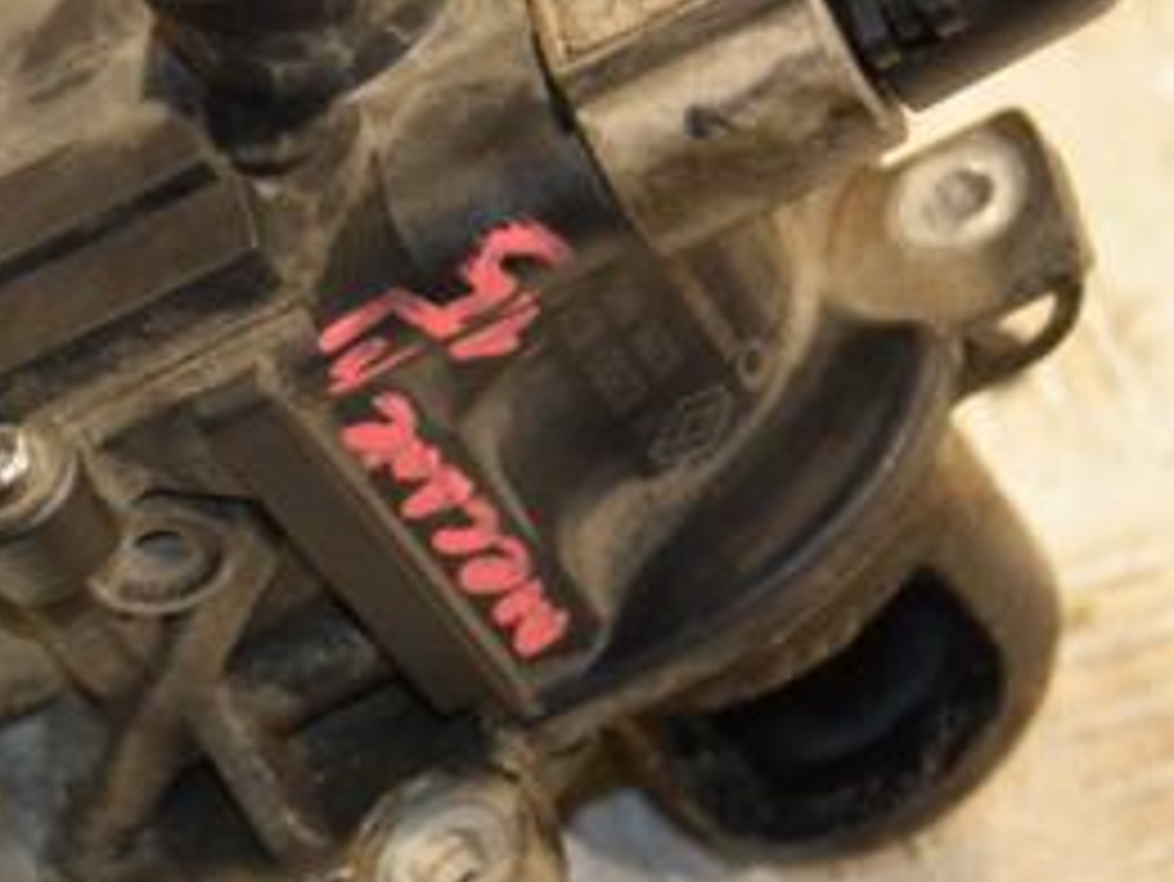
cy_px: 392
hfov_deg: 7.5
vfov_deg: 5.6
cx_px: 234
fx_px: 8992
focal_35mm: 265
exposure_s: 1/125
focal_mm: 80
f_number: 5.3
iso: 800
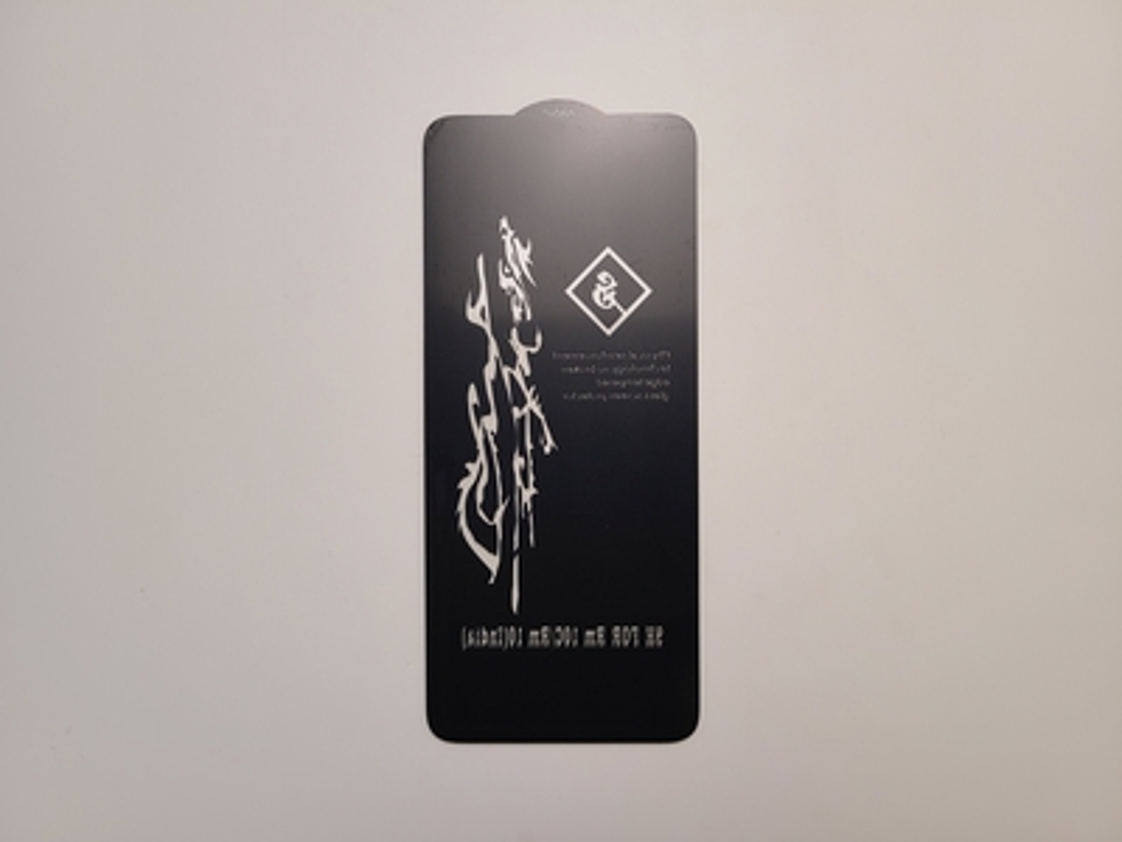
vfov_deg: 53.1
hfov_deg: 67.3
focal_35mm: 26
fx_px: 843
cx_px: 561
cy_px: 421
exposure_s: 1/100
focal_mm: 5.4
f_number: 1.8
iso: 80
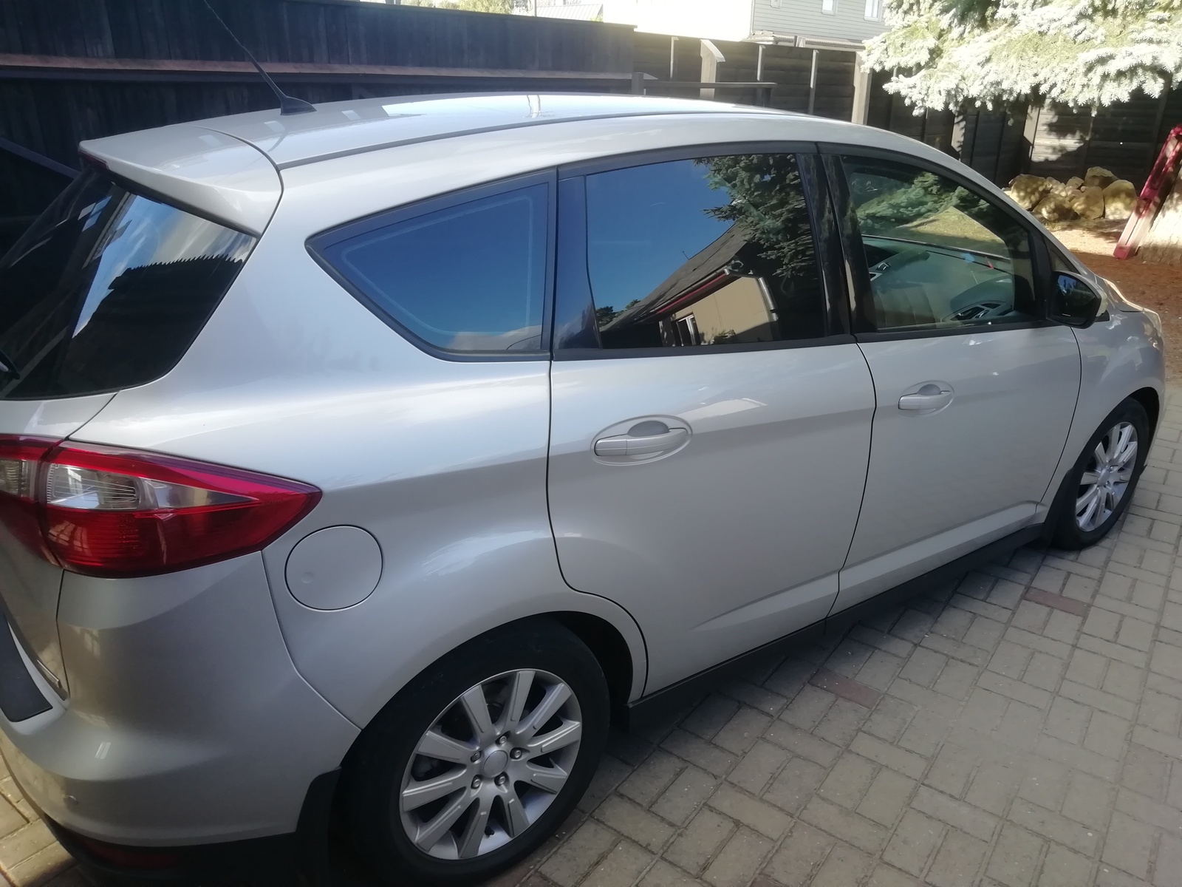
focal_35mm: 26
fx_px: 888
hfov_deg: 67.3
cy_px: 444
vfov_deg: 53.1
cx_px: 591
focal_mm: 3.21
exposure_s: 1/179
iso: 50
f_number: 2.2
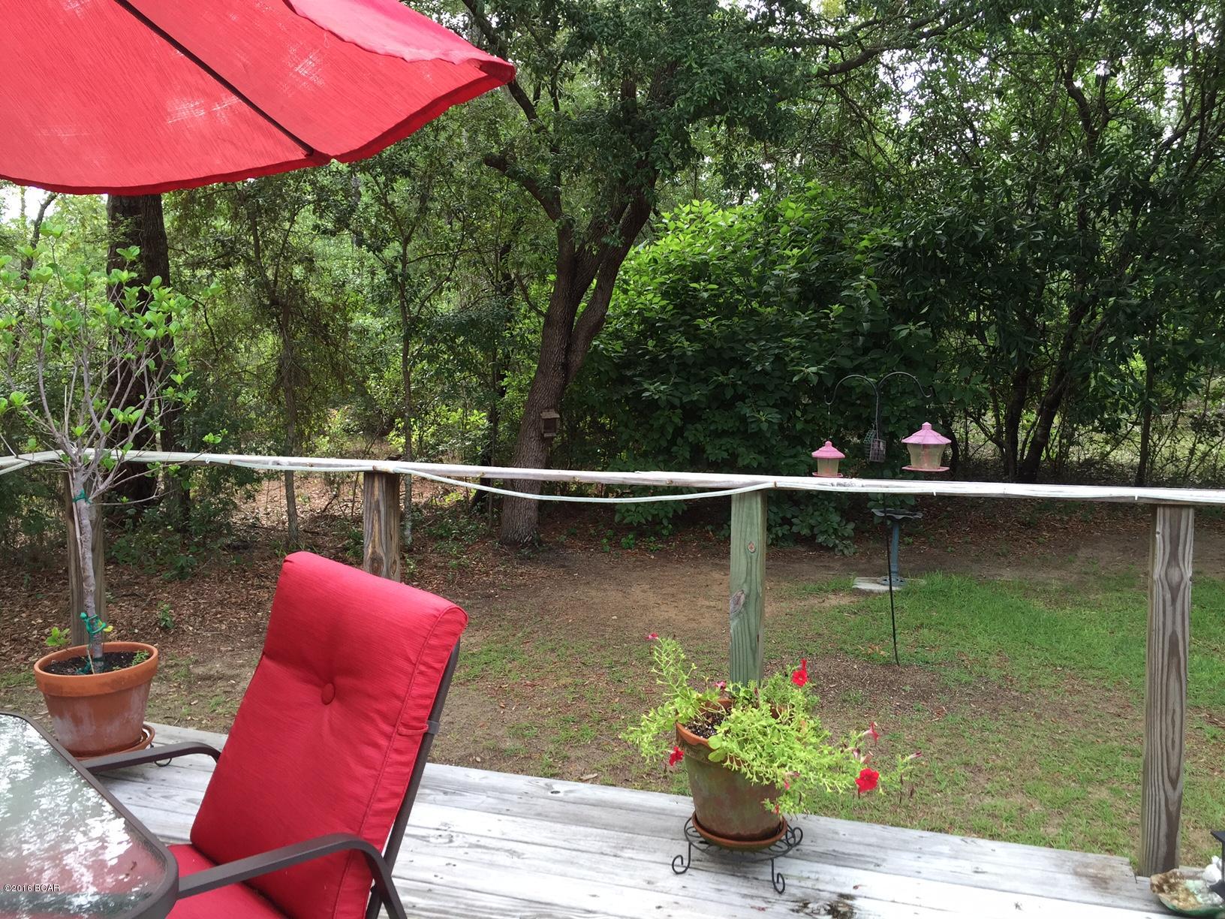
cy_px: 460
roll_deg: -0.7
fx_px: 1026
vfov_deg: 48.2
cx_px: 612
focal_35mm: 29
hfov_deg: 61.7
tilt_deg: -5.5
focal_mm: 4.15
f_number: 2.2
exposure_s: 1/120
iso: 40
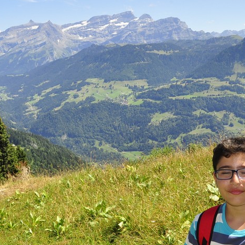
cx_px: 89
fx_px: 400
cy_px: 164
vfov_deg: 33.7
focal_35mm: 50
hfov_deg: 33.8
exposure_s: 1/160
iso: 400
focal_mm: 18
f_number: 22
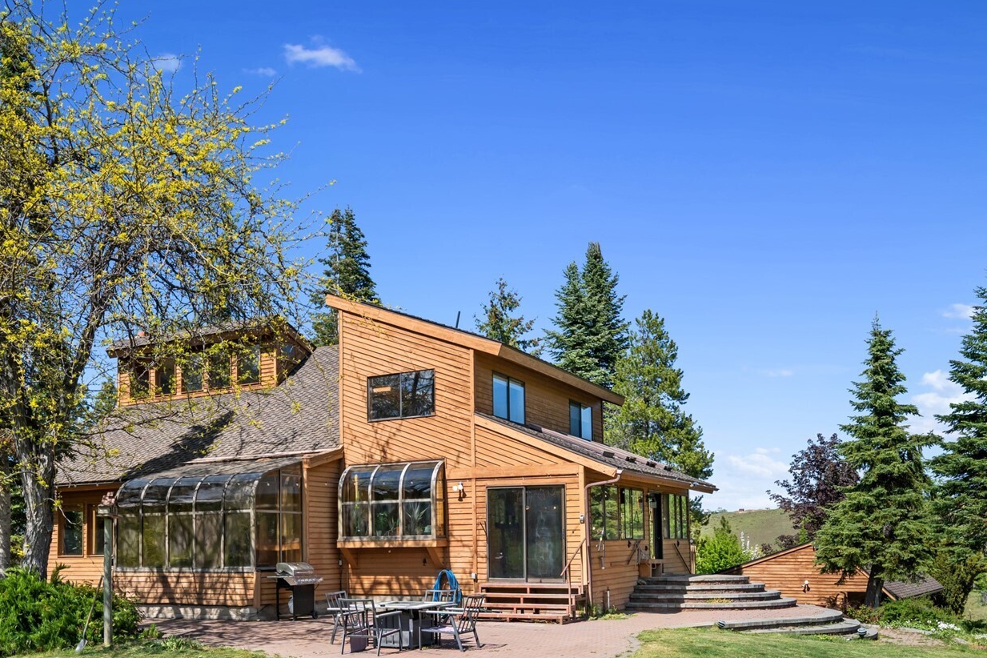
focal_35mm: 33
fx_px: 905
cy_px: 431
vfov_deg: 39.6
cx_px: 415
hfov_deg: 56.9
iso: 250
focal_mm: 24
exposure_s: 1/640
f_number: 8
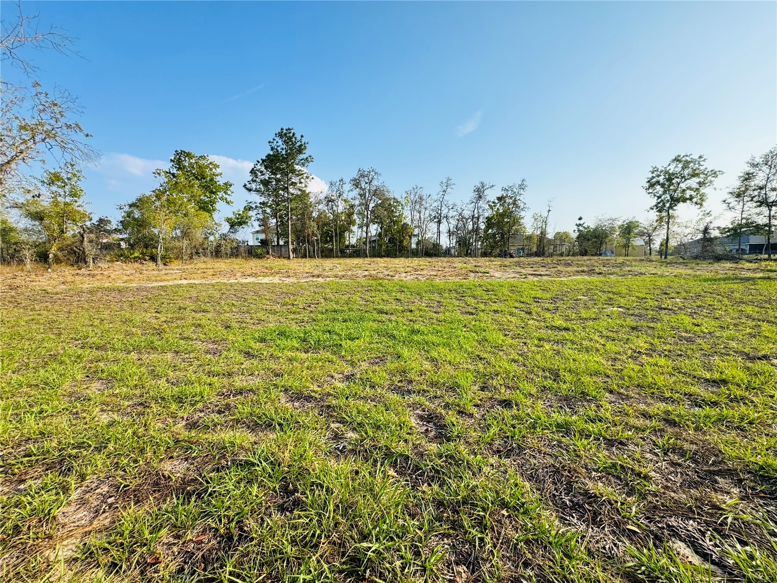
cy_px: 292
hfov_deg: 102.1
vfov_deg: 85.7
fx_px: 314
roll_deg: +1.3
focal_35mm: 14
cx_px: 388
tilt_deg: -6.2
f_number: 2.2
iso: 50
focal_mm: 2.22
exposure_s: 1/921
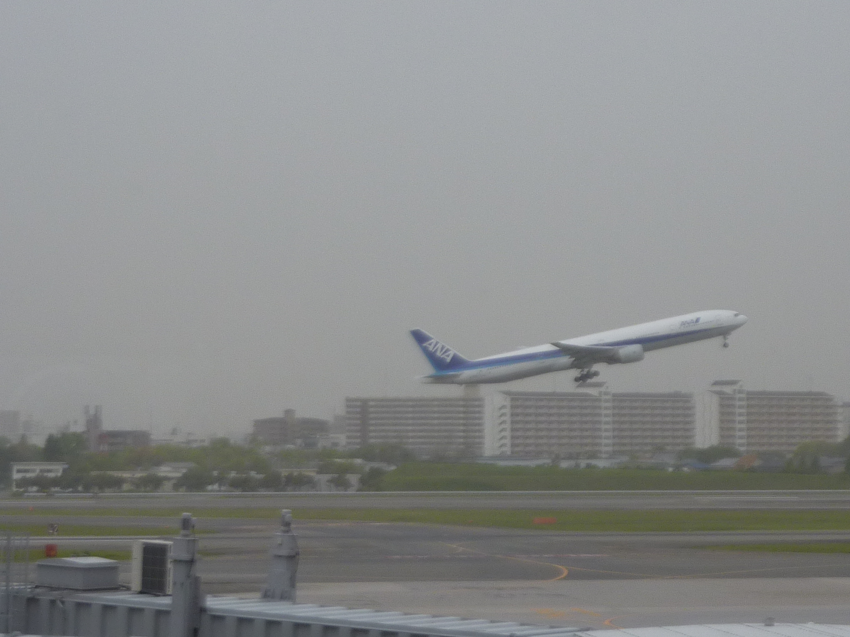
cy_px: 318
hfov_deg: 14.1
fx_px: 3438
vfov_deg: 10.6
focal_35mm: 140
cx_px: 425
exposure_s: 1/400
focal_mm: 12.8
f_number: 4.2
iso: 80
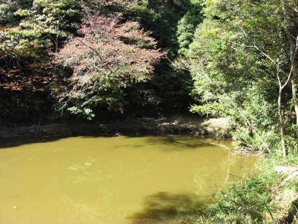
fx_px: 327
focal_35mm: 38
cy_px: 112
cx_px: 149
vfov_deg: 37.7
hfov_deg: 49.0
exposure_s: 1/100
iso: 80
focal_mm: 7.9
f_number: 4
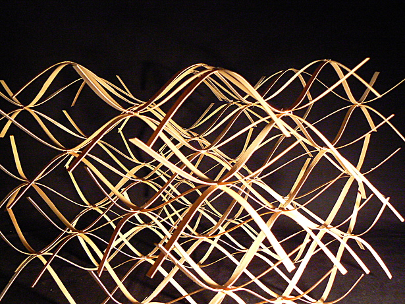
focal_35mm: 36
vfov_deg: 39.6
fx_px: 421
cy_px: 152
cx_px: 202
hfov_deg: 51.4
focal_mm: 6
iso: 400
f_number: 3.2
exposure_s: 1/15
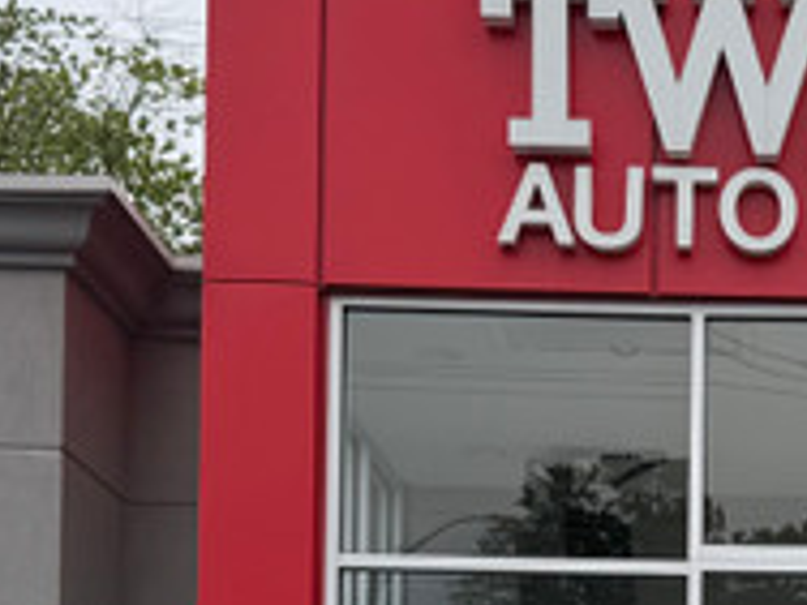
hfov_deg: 14.7
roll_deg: -0.6
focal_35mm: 131
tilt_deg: +3.2
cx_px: 884
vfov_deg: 10.9
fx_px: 3054
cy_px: 875
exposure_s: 1/3425
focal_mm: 6.76
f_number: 1.78
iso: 80
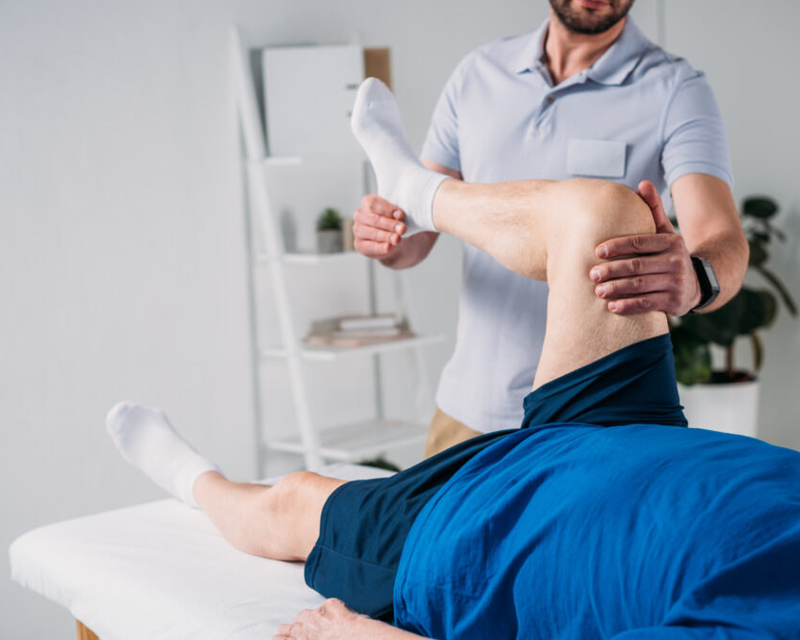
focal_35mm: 57
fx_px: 1349
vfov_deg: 26.7
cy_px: 321
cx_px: 391
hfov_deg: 33.0
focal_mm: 50
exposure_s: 1/200
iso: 100
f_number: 3.5
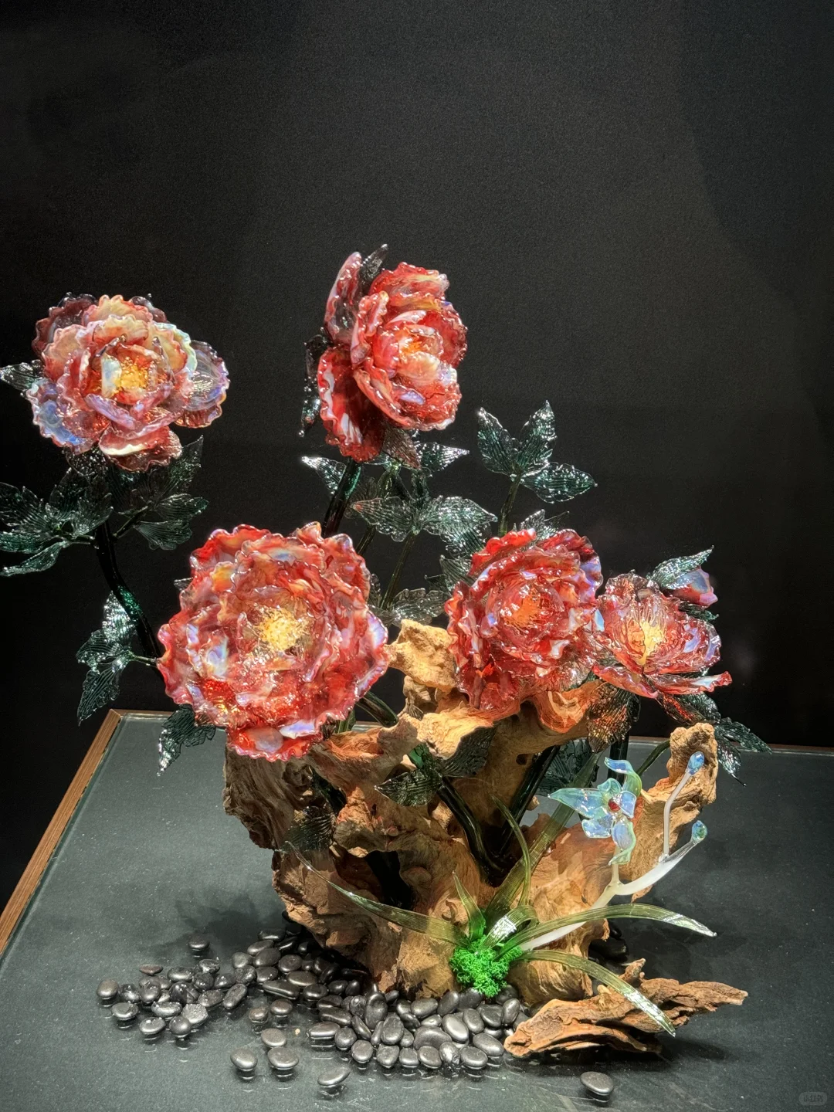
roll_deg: -0.2
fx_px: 1542
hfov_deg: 30.3
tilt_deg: -23.5
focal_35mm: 48
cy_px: 556
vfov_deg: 39.7
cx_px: 417
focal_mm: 6.76
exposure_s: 1/40
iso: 400
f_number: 1.78
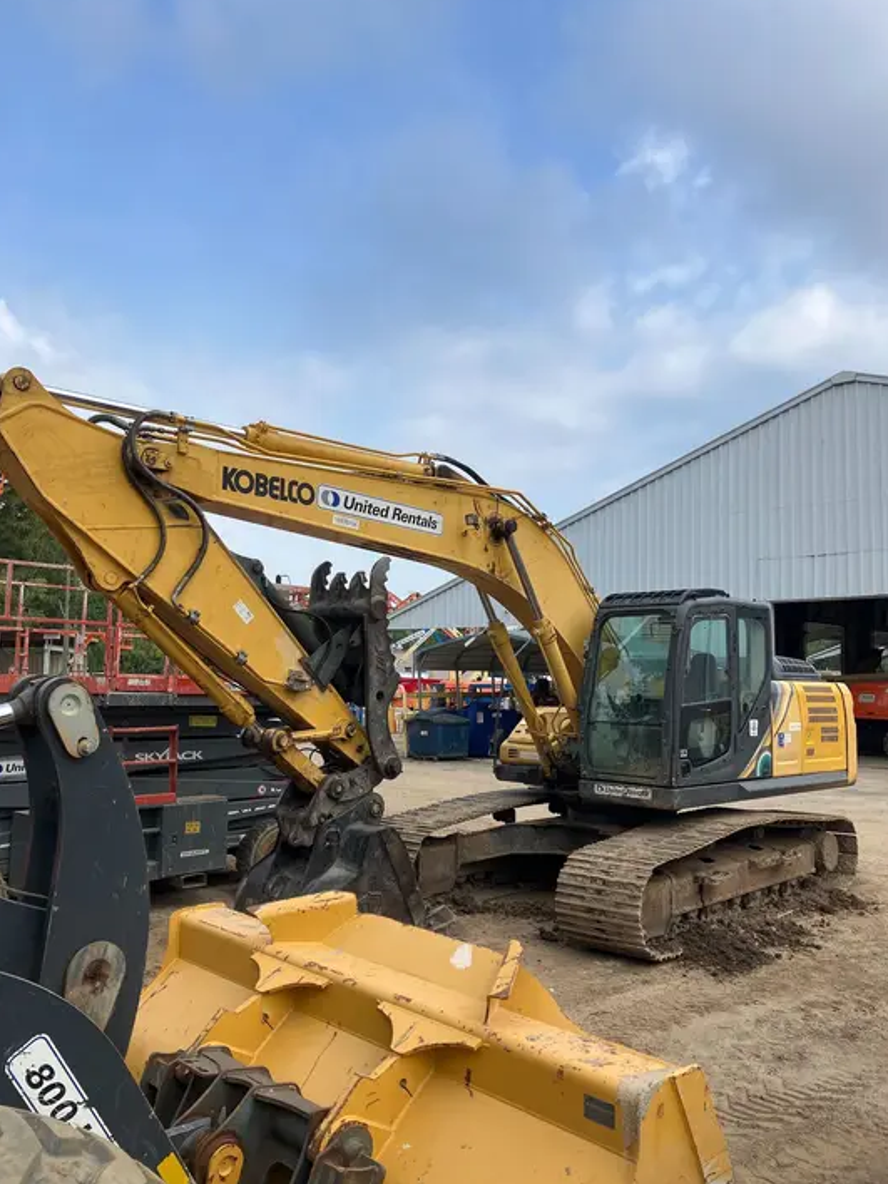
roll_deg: -0.8
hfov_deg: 48.2
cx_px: 455
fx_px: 992
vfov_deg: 61.7
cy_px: 588
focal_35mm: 29
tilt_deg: +6.5
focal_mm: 3.99
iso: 32
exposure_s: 1/1429
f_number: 1.8
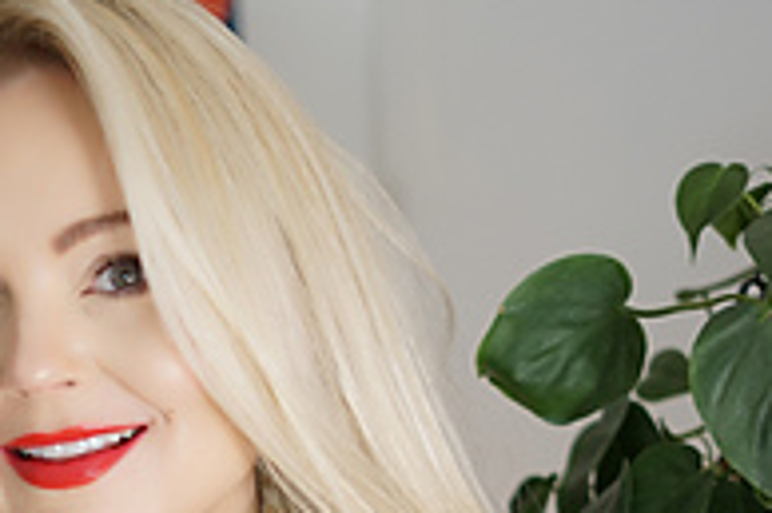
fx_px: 3535
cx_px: -74
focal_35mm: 165
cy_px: 831
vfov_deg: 8.1
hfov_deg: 12.3
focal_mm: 50
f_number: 1.8
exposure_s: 1/50
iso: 320
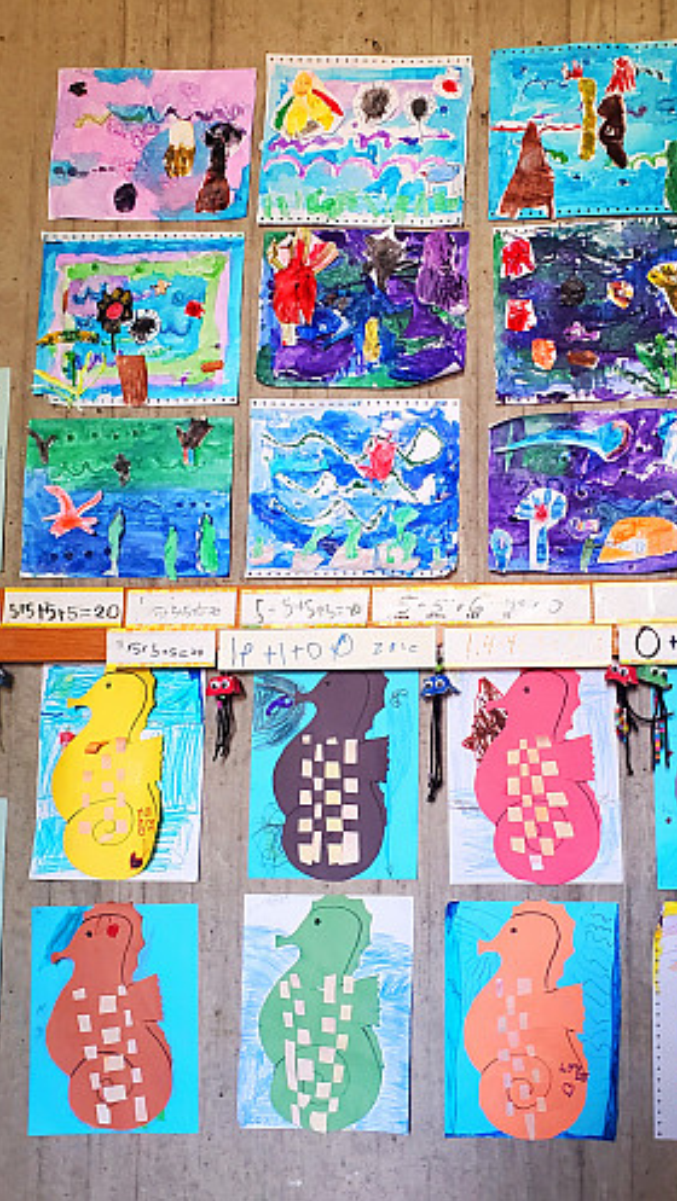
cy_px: 599
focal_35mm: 38
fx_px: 1211
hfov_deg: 30.8
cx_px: 494
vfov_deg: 52.8
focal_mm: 4.3
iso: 250
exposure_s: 1/40
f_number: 2.4
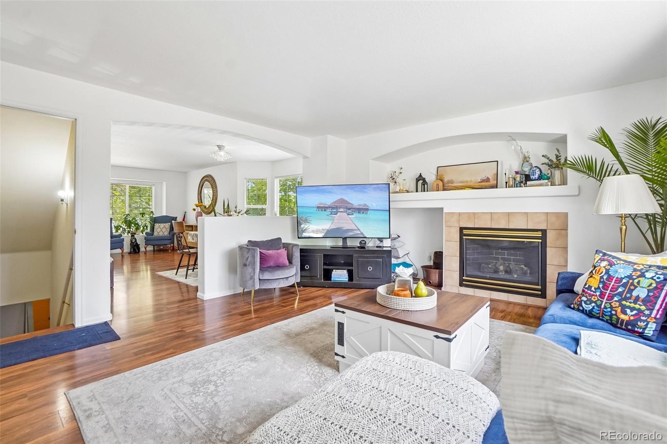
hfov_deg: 100.4
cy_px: 222
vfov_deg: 77.3
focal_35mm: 15
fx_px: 278
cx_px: 334
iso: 400
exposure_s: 1/20
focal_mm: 10
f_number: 8
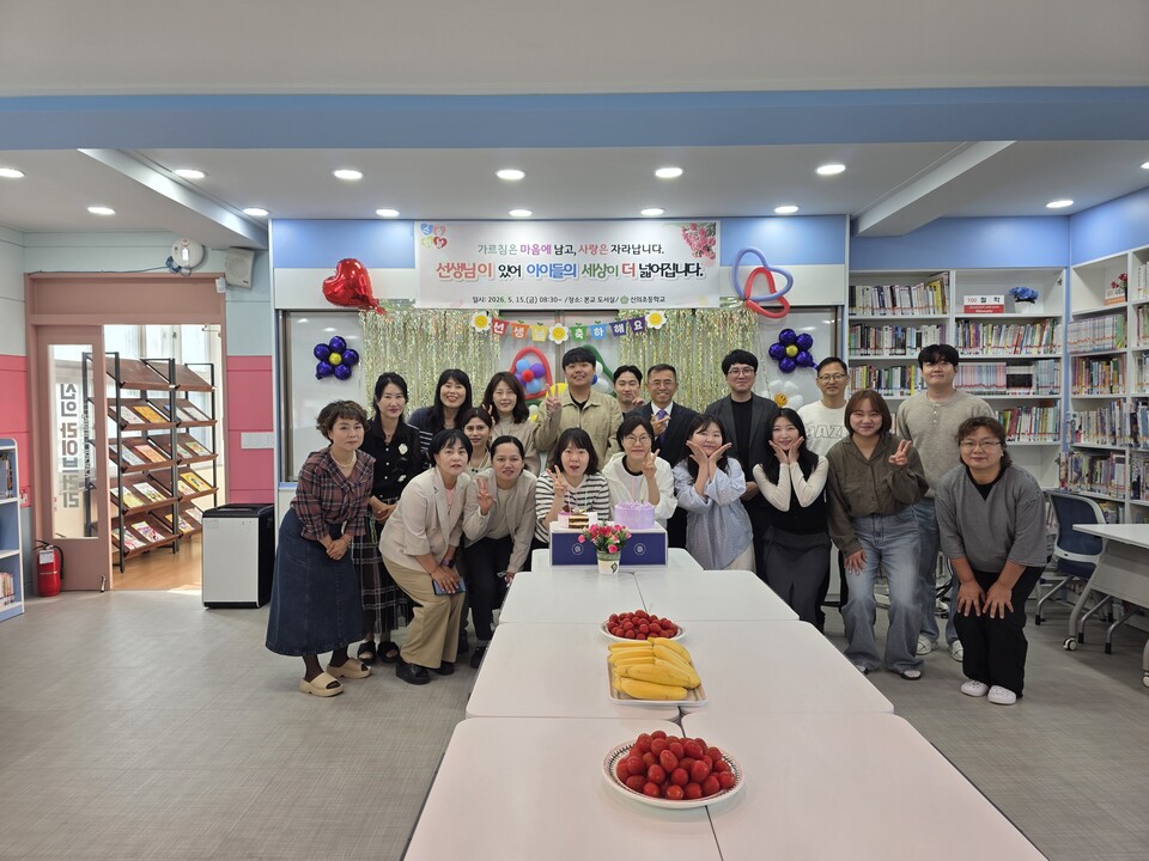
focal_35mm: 23
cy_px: 430
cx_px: 574
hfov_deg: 73.9
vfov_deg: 58.9
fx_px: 763
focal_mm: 6.3
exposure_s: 1/120
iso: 50
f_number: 1.7
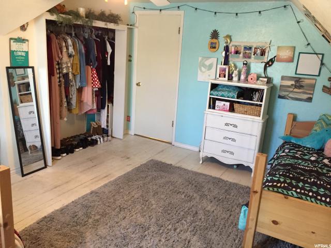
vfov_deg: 48.2
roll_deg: -3.9
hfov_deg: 61.7
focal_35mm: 29
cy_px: 124
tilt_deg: -15.0
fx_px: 277
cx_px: 166
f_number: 2.2
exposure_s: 1/30
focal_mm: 4.15
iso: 200
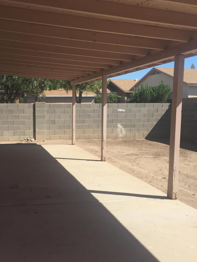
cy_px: 144
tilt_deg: -5.6
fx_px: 303
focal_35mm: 40
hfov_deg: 35.8
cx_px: 78
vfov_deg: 46.7
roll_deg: -0.2
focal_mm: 4.15
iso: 32
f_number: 2.2
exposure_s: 1/1883
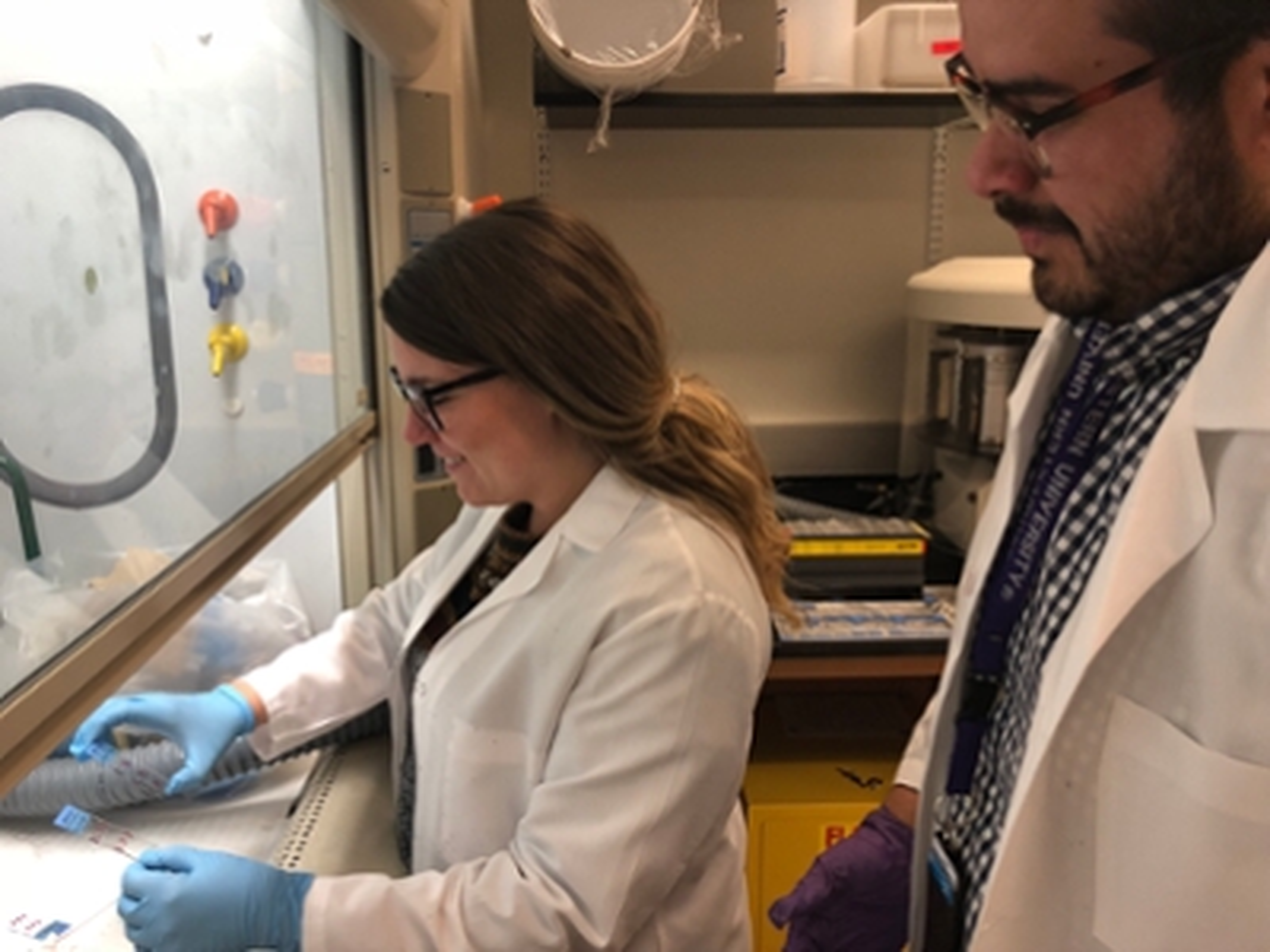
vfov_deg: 49.7
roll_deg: -0.6
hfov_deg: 63.4
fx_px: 1027
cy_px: 476
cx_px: 635
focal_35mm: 28
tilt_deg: -11.6
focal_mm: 3.99
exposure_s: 1/20
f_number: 1.8
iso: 40
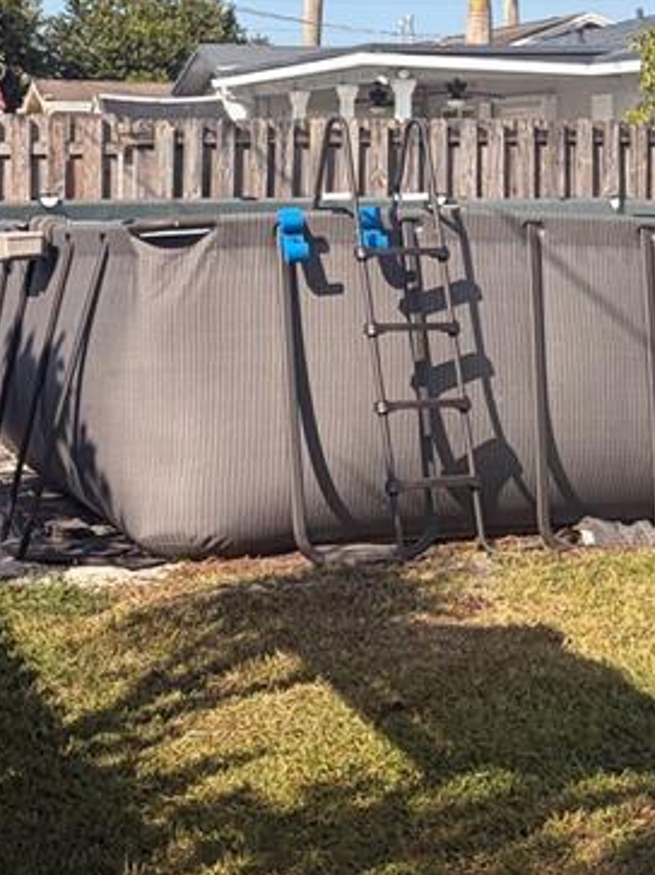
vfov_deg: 22.2
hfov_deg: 16.8
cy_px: 72
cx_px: 645
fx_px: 2171
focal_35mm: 86
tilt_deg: +2.8
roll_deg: -0.2
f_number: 1.6
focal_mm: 5.96
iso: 50
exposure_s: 1/3125
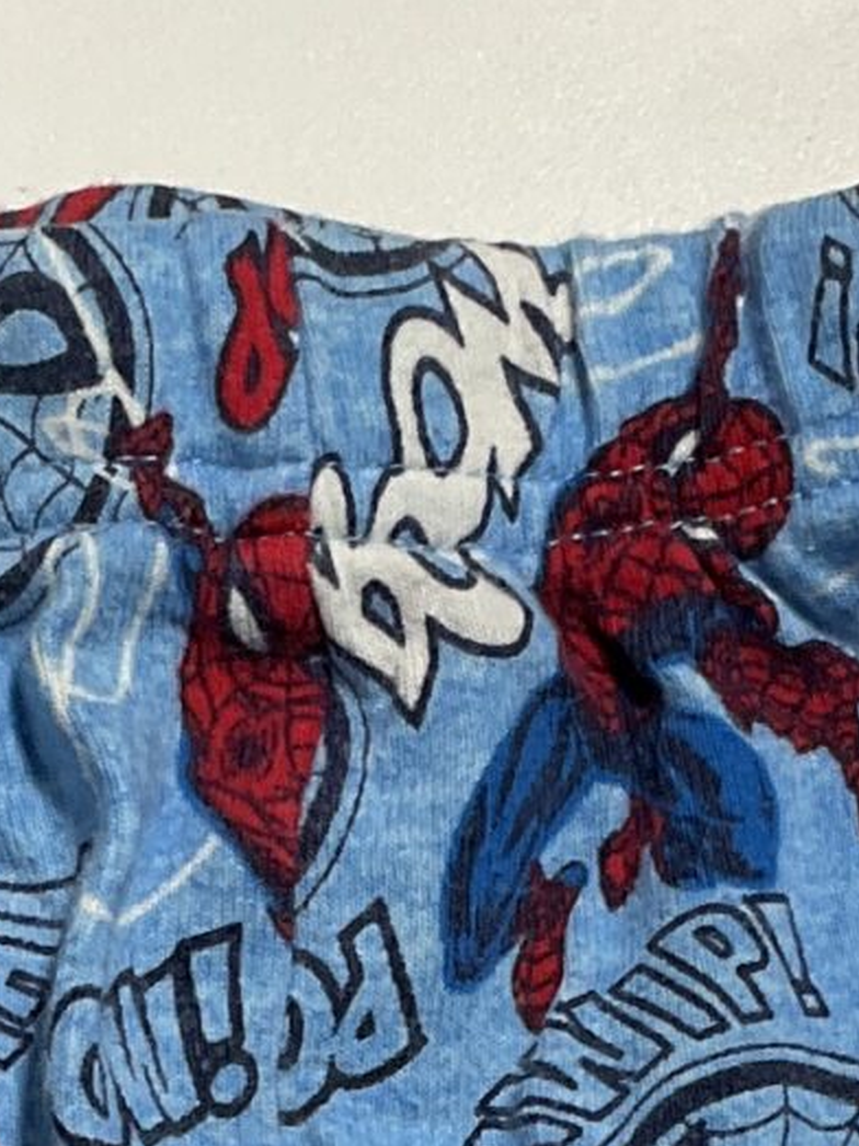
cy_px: 1273
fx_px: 4700
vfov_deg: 13.6
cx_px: 250
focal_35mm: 142
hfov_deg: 10.4
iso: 40
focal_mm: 3
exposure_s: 1/60
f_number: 1.8
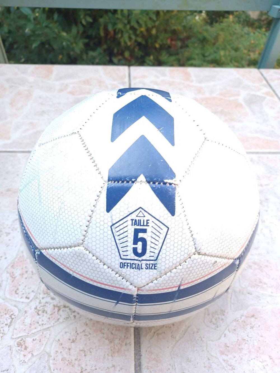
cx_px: 140
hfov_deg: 54.9
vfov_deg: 69.4
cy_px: 186
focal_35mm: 25
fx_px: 270
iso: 100
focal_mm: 4.6
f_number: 1.8
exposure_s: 1/50
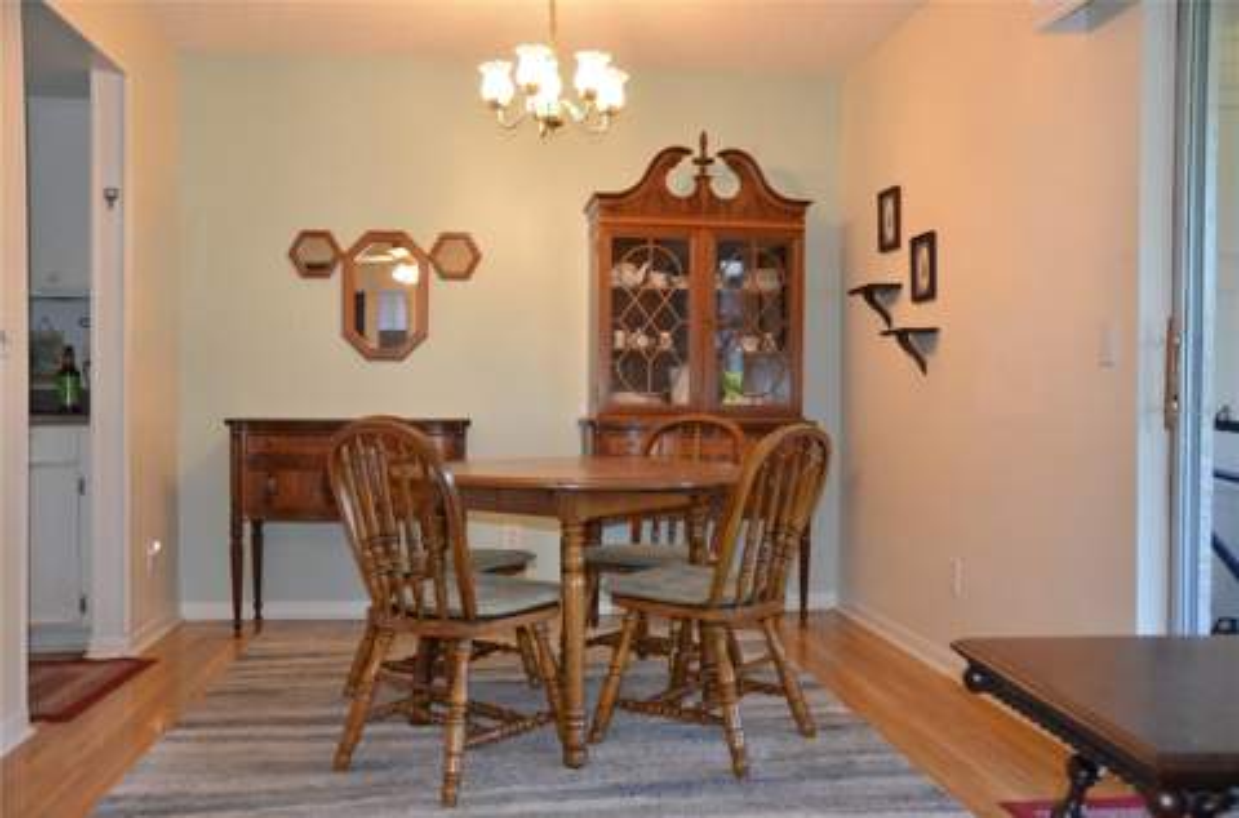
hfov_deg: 60.4
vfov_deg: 42.1
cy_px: 409
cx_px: 620
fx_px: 1064
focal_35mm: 31
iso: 720
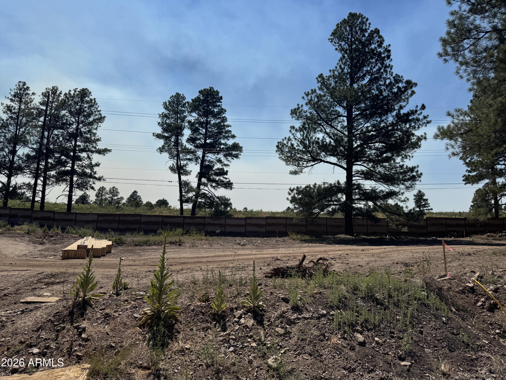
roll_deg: -1.7
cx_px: 253
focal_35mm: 24
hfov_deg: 71.6
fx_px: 351
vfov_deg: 56.8
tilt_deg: +10.2
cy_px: 190
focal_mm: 6.76
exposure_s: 1/10417
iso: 80
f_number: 1.78
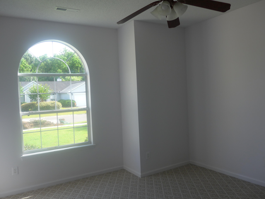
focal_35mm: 29
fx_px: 222
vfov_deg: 48.2
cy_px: 100
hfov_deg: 61.7
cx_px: 132
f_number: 2.8
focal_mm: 6
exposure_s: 1/200
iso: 80
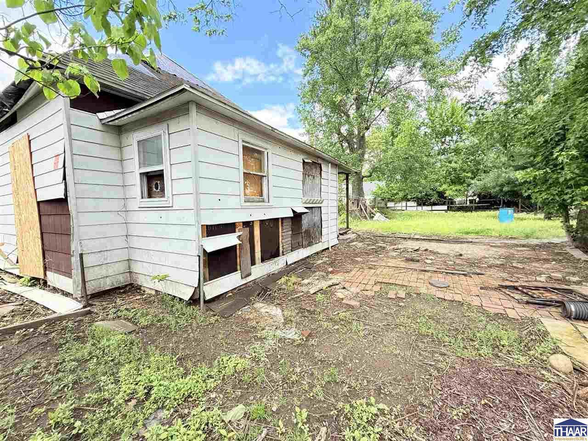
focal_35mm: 14
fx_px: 238
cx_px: 294
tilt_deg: -3.6
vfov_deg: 85.7
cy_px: 220
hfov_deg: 102.1
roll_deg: +1.1
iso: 64
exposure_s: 1/293
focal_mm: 2.22
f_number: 2.2
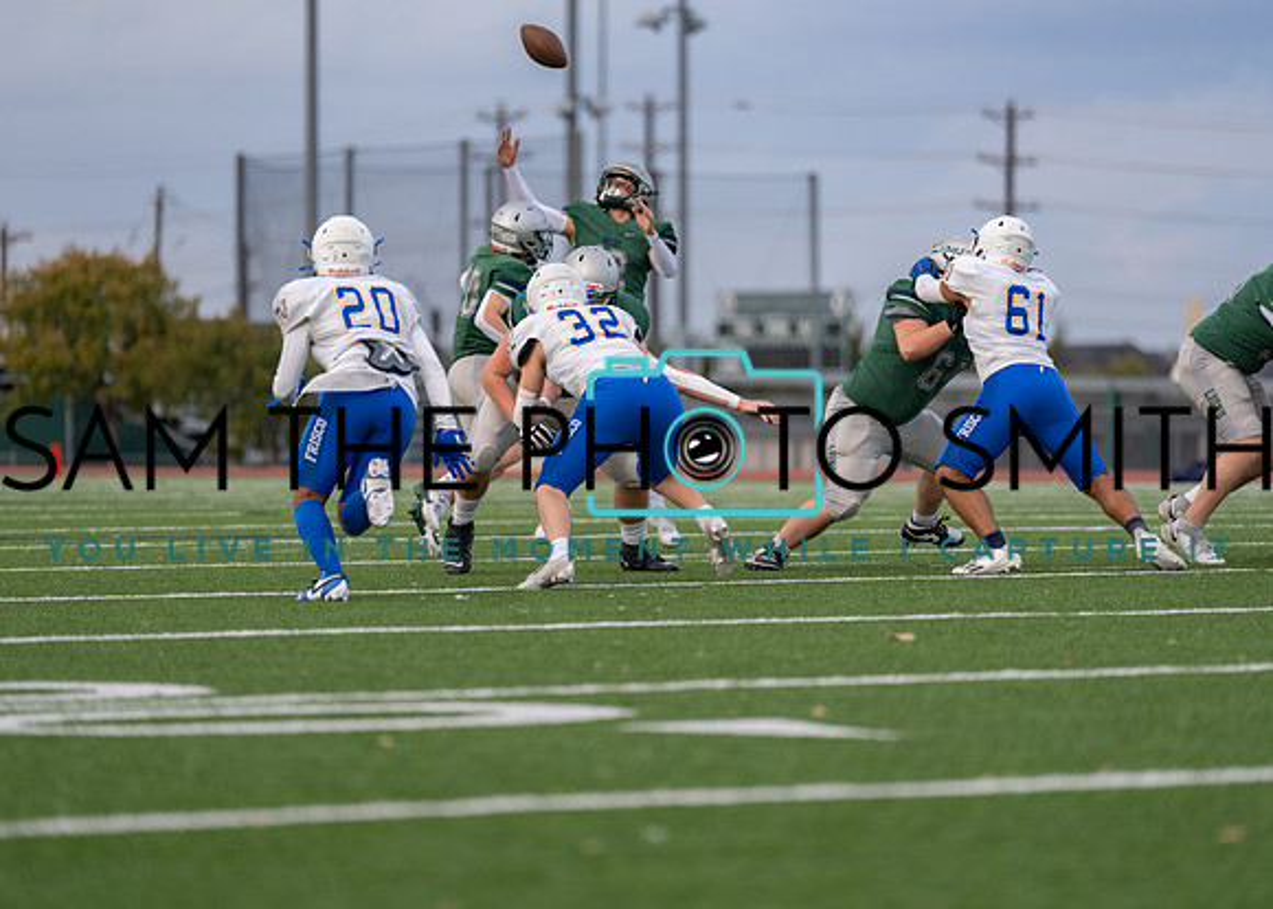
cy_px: 454
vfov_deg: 6.9
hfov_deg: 9.6
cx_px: 636
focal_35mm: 210
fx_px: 7575
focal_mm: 200
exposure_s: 1/1250
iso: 250
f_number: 2.8
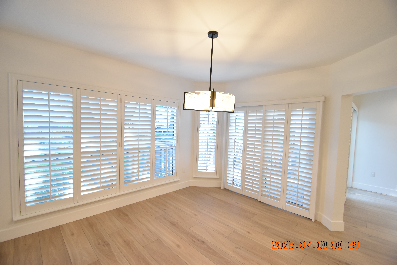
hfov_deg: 100.4
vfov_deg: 77.3
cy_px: 132
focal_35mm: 15
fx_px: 165
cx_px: 198
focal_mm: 10
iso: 800
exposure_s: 1/60
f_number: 3.5
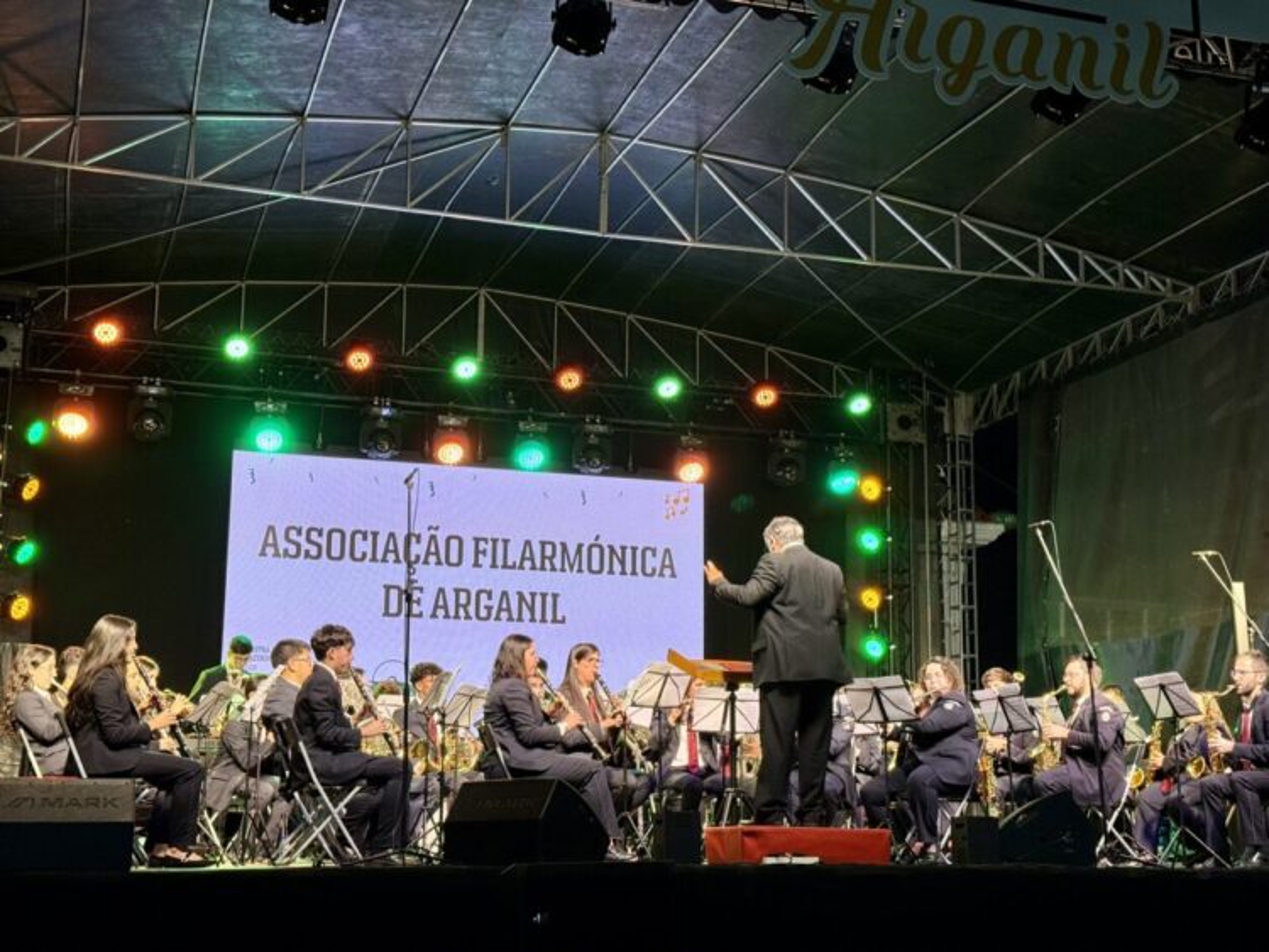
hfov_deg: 39.6
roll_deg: -0.9
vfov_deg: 30.3
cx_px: 634
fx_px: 1760
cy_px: 476
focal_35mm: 48
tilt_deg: +11.4
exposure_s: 1/75
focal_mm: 6.76
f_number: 1.78
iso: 80
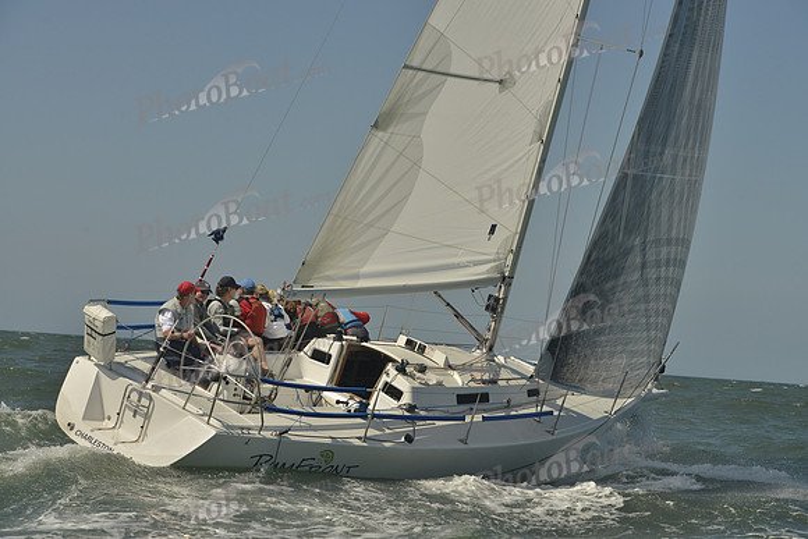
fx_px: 2133
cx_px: 404
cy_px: 270
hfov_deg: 21.5
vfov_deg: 14.4
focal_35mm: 95
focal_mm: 95
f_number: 8
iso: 280
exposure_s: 1/1000
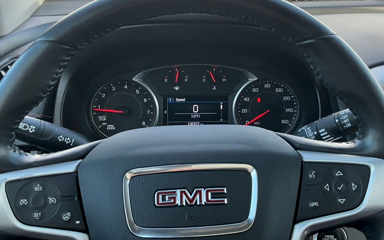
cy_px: 87
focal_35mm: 39
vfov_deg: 32.6
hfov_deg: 50.3
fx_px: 408
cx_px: 218
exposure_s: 1/120
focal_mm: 3
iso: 32
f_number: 1.8
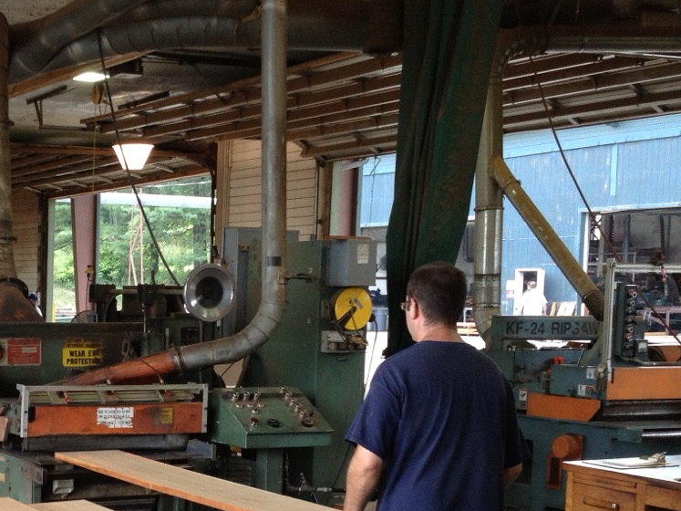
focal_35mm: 75
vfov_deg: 19.4
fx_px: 1475
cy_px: 427
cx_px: 73
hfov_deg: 25.2
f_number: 2.4
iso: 80
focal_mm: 4.28
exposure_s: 1/120
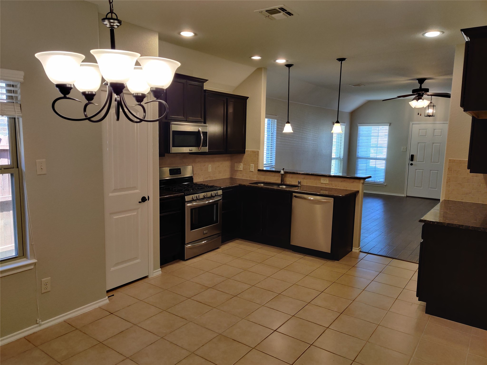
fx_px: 380
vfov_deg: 51.4
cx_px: 244
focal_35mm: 27
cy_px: 182
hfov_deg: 65.3
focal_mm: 4.75
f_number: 1.65
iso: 320
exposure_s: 1/50
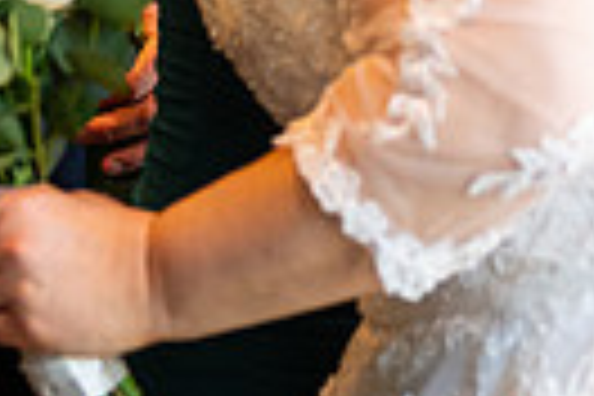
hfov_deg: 10.7
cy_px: -430
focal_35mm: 193
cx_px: 288
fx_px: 3184
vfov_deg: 6.9
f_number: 3.5
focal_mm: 44
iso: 800
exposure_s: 1/160
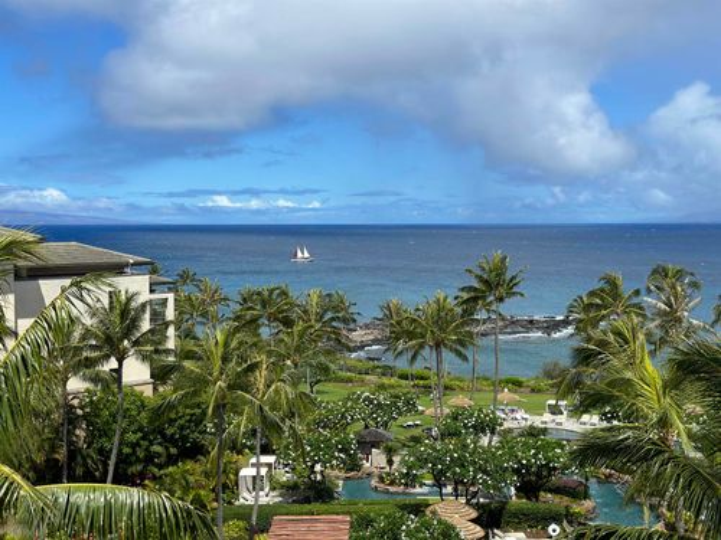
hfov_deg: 39.7
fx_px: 1000
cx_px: 360
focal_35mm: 48
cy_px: 270
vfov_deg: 30.3
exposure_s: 1/7092
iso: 80
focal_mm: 6.86
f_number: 1.78
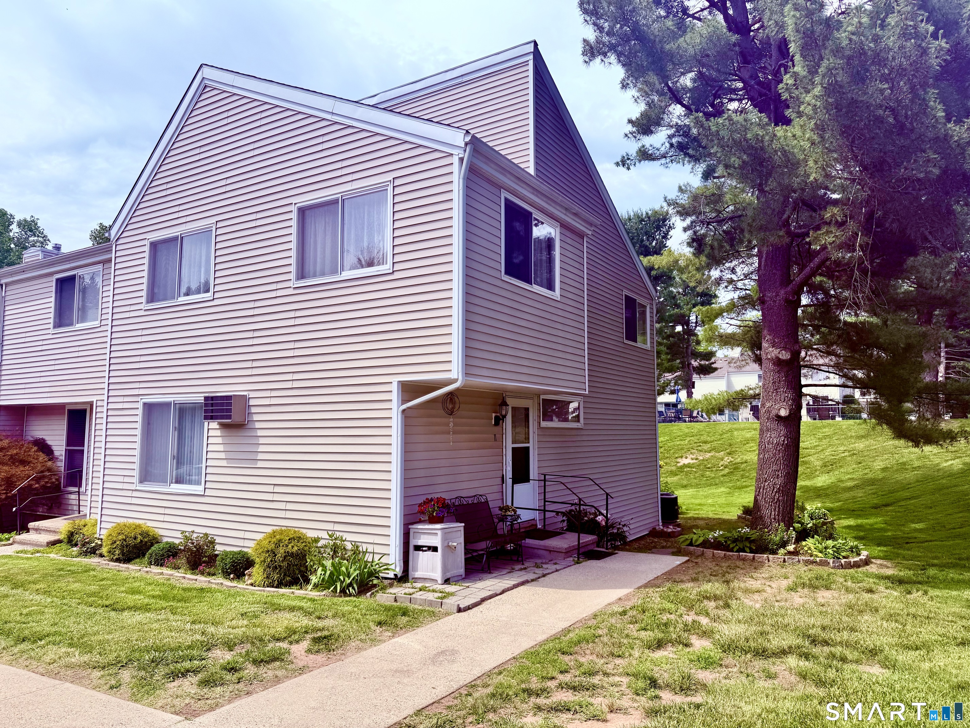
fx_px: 673
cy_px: 364
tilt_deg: +6.3
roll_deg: -0.3
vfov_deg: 56.8
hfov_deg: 71.6
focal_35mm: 24
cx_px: 485
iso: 80
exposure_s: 1/3953
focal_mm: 6.76
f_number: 1.78
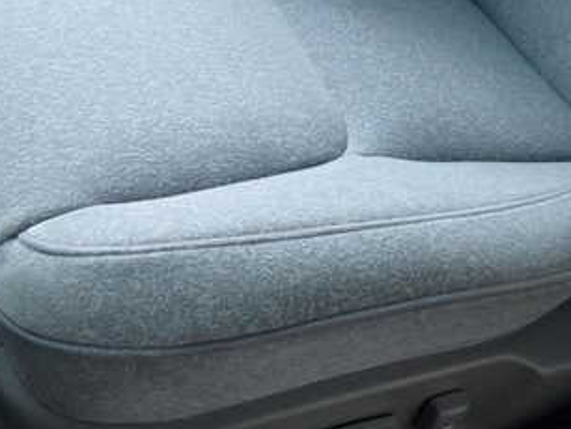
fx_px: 809
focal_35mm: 49
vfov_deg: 29.7
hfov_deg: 38.9
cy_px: 179
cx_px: 265
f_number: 2
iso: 800
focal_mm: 4.5
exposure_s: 1/125
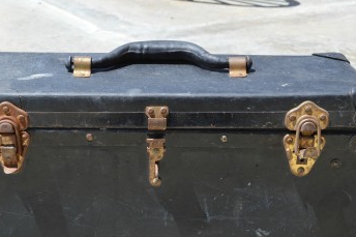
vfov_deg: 22.2
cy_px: 151
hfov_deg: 32.9
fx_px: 603
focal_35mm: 61
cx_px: 154
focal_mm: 28
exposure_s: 1/160
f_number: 6.3
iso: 100
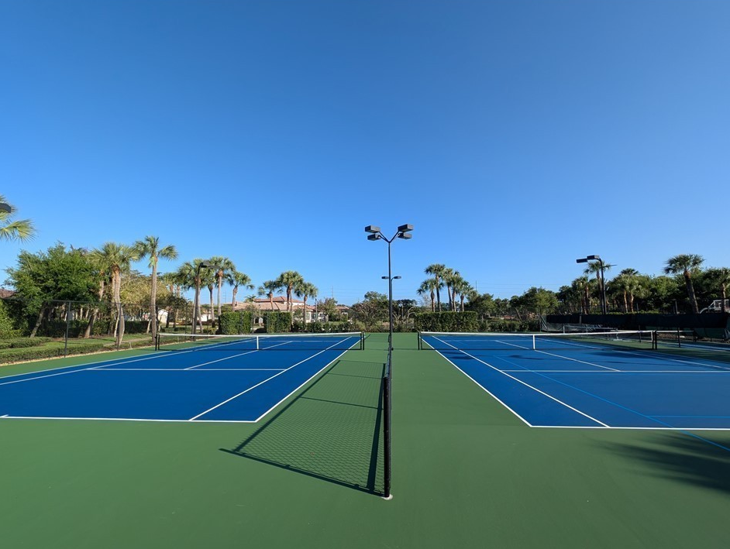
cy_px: 291
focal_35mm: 13
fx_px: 275
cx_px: 369
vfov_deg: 89.9
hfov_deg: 106.1
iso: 39
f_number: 1.95
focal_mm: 2.23
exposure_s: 1/1190
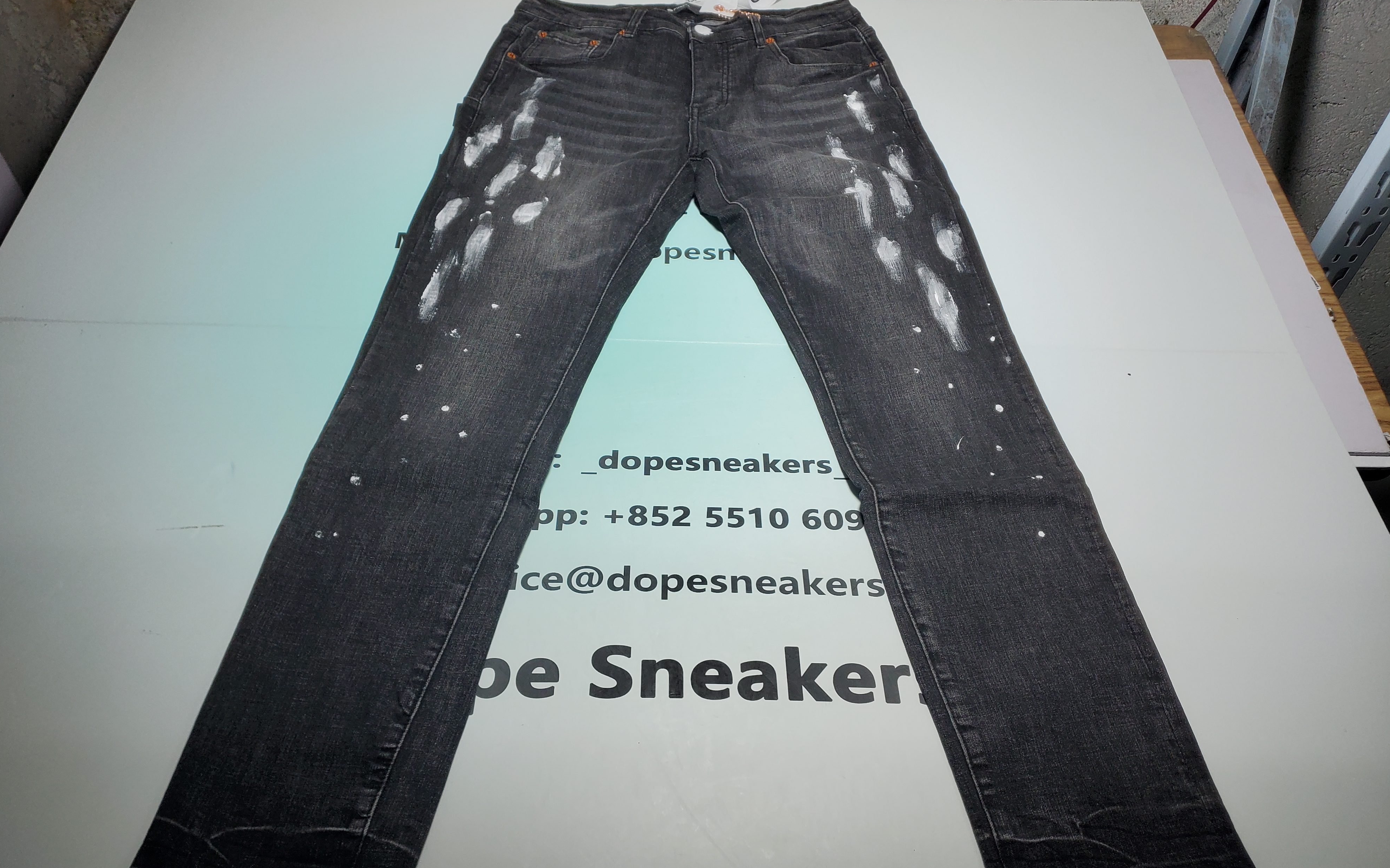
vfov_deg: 44.4
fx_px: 1061
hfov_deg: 66.5
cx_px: 687
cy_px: 492
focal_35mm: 28
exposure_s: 1/515
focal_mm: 4.3
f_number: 1.5
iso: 50
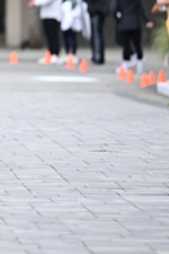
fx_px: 3943
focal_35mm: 559
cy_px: 4
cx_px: -59
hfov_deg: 2.5
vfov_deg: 3.7
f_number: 2.8
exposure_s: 1/2000
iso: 640
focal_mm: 200
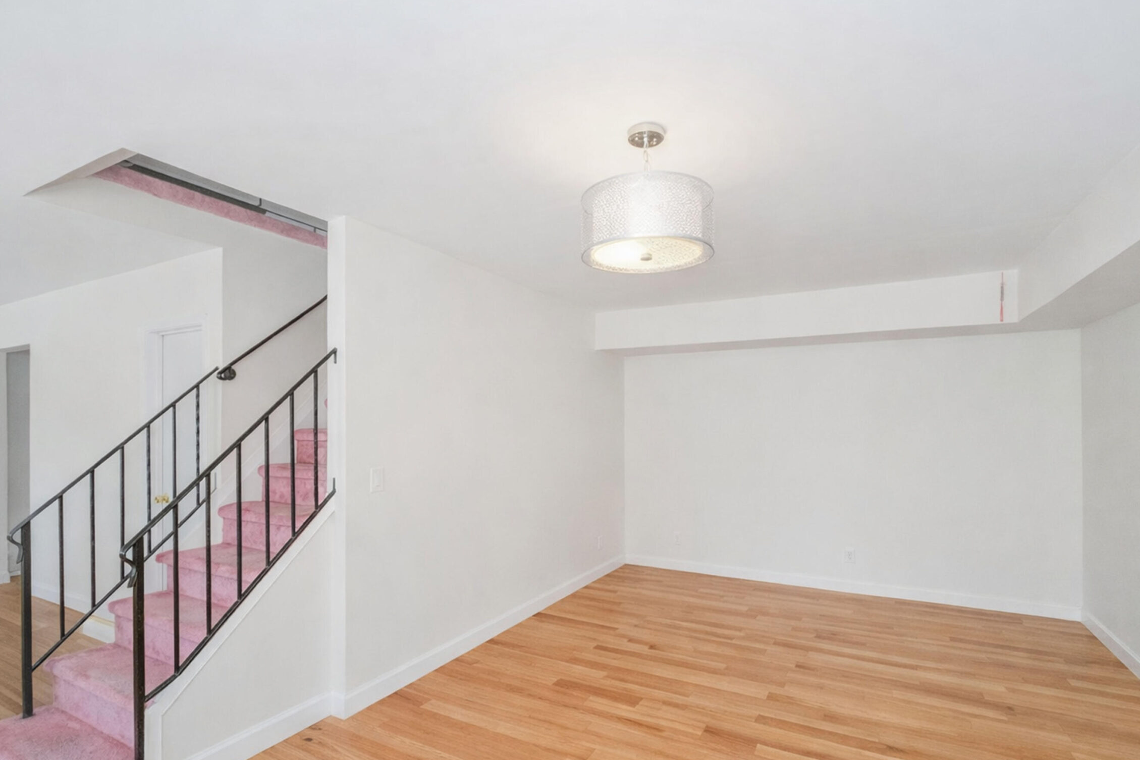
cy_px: 421
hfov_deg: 93.3
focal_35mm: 17
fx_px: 538
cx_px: 573
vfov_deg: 70.2
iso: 1600
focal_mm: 10
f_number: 7.1
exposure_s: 1/60
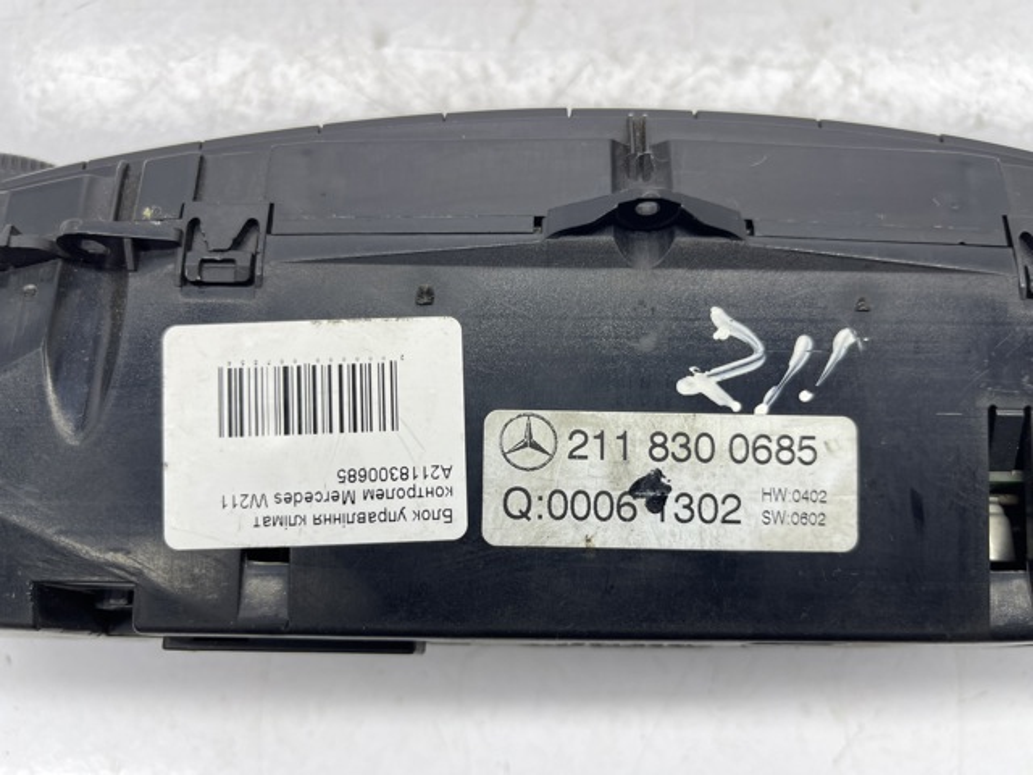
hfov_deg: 69.4
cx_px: 516
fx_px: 746
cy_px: 388
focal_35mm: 25
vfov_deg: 54.9
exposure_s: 1/192
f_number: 1.6
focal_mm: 5.1
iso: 32
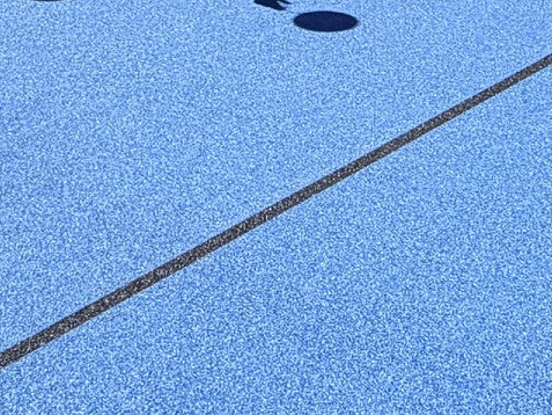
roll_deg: +0.0
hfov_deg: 21.6
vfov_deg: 13.9
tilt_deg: -2.5
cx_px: 523
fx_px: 1404
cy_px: -446
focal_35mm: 88
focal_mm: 2.22
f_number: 2.2
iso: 20
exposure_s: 1/789
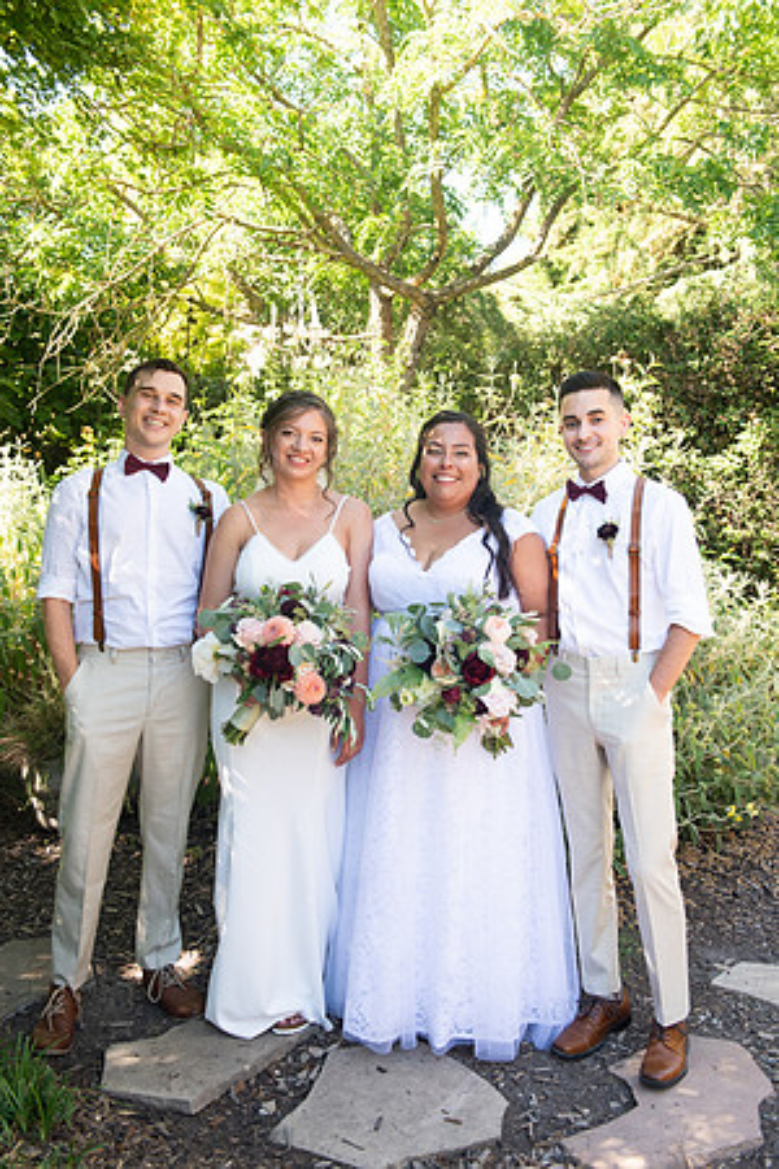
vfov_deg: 55.8
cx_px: 390
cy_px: 584
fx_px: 1103
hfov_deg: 38.9
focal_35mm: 34
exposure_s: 1/320
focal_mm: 34
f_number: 4.5
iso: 640
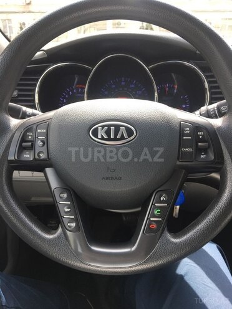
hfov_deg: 48.2
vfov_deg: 61.7
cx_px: 116
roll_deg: -0.4
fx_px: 259
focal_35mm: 29
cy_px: 154
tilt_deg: -23.2
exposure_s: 1/100
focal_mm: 4.15
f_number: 2.2
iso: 32
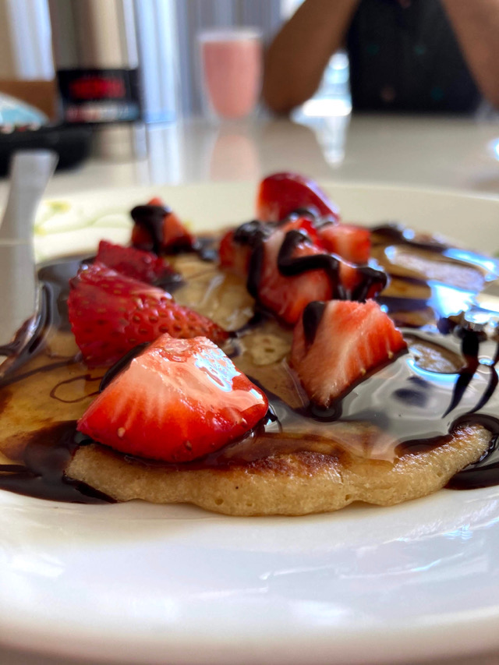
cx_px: 250
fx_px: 538
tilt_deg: -22.0
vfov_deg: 63.4
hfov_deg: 49.8
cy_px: 332
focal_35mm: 28
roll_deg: +0.4
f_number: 1.8
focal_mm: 3.99
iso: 100
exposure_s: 1/60
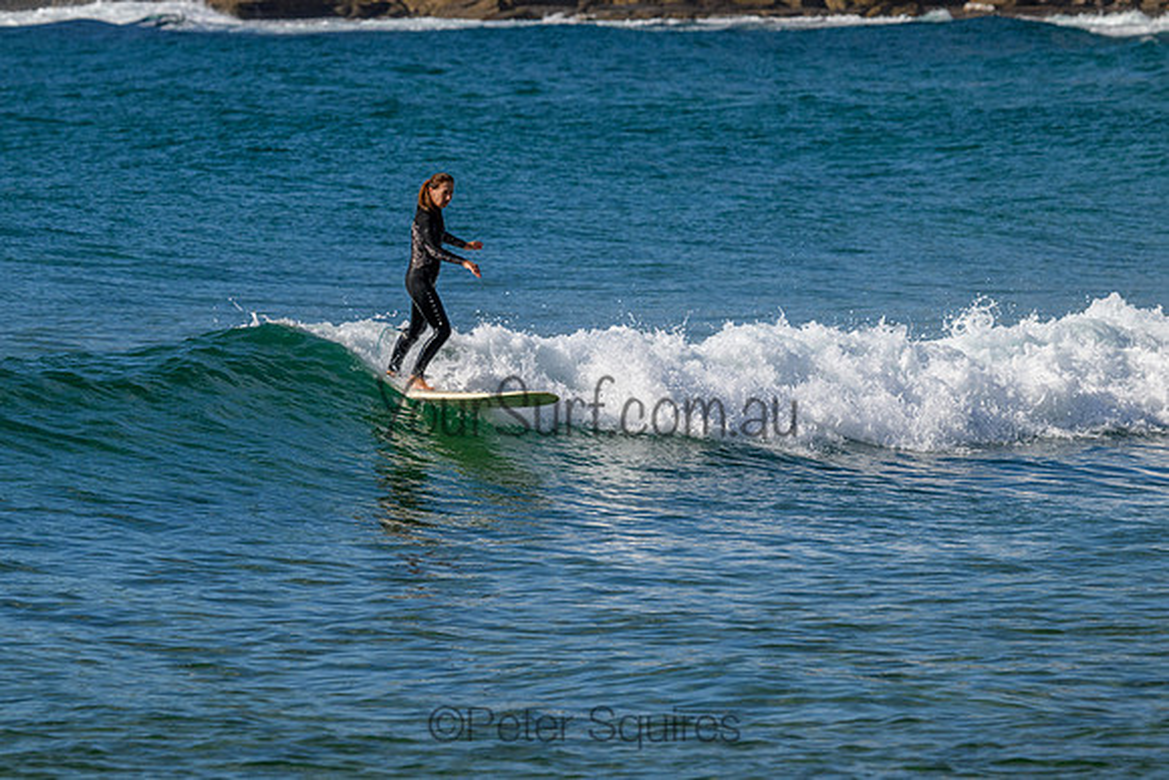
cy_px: 390
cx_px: 584
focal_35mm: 440
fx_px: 14290
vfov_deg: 3.1
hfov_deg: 4.7
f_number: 11
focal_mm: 440
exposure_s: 1/2000
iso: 1000
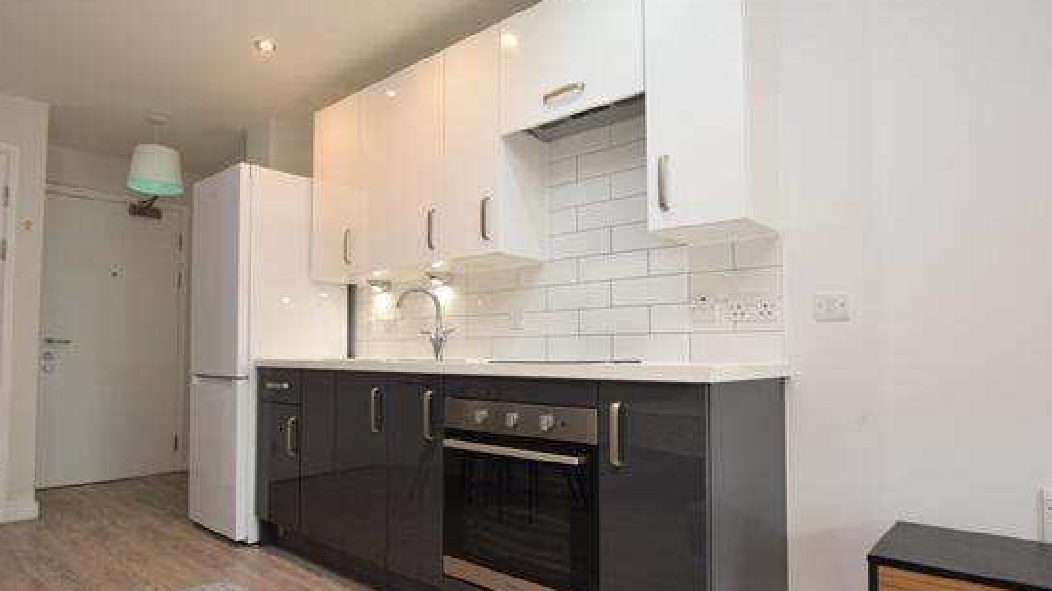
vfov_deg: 51.3
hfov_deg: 80.9
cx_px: 463
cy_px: 334
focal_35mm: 22
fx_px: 614
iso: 800
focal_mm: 12
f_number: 5
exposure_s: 1/100
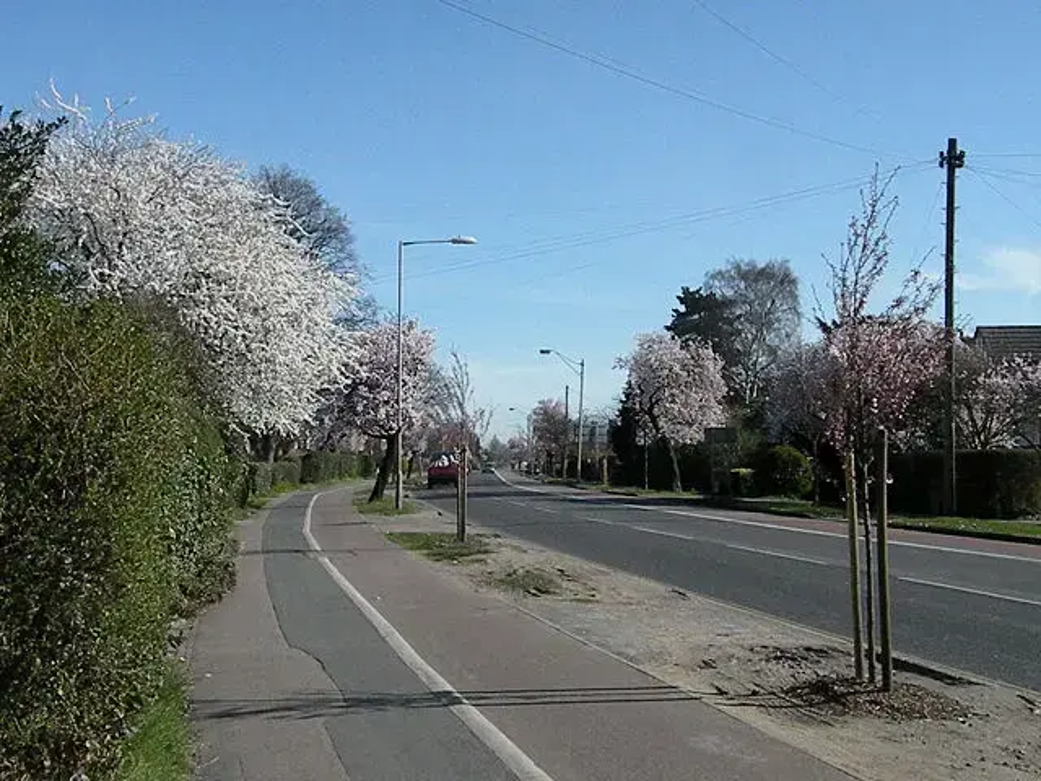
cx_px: 520
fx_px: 1263
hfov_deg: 44.8
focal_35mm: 42
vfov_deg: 34.3
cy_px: 390
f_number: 5.6
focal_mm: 7.4
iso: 640
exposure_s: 1/2833
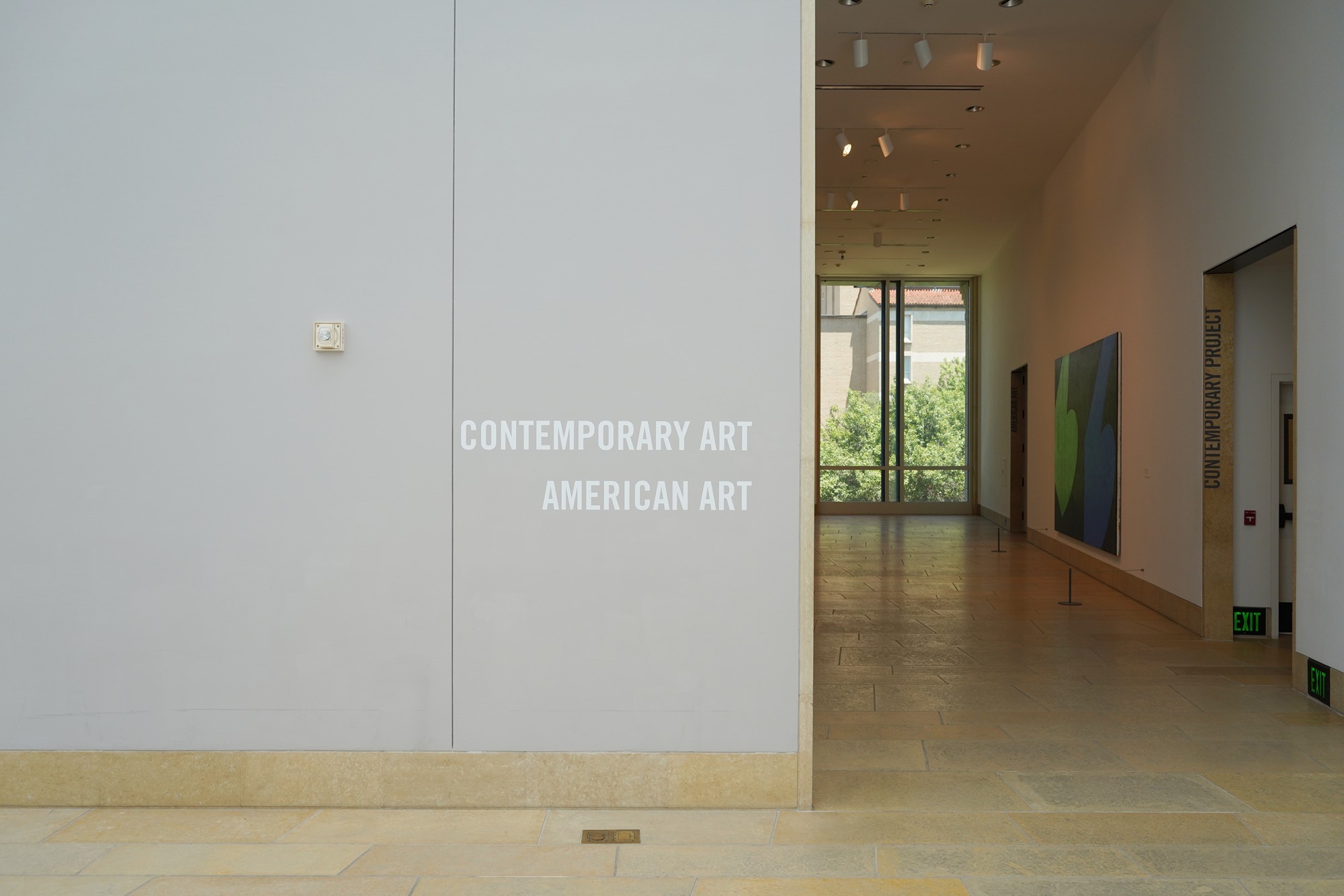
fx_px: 1045
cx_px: 672
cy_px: 448
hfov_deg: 65.5
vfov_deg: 46.4
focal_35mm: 28
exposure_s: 1/100
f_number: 6.3
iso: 400
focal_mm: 28
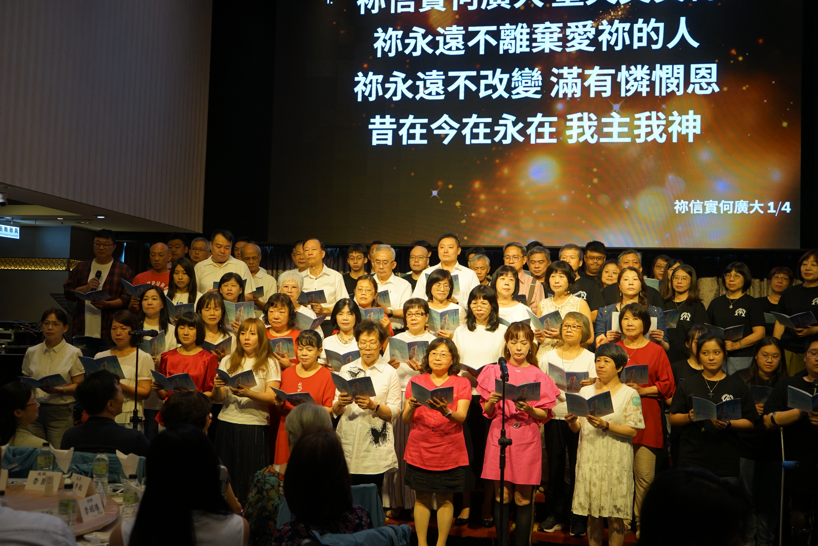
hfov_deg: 51.9
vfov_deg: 35.9
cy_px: 273
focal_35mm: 37
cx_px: 409
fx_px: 841
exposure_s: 1/160
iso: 800
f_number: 4
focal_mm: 37
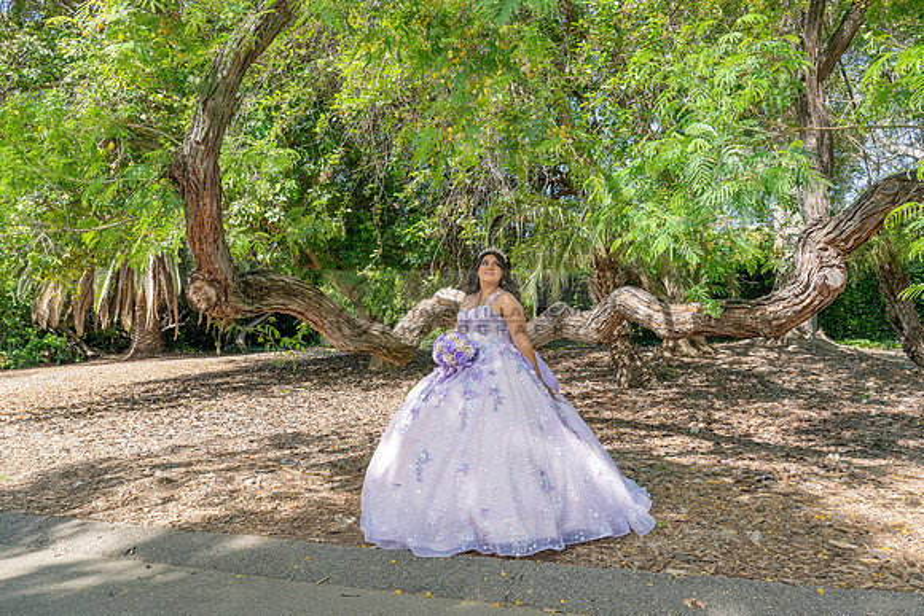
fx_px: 616
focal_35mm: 24
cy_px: 308
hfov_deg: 73.7
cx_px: 462
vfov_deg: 53.2
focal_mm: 24
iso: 200
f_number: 7.1
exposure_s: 1/200
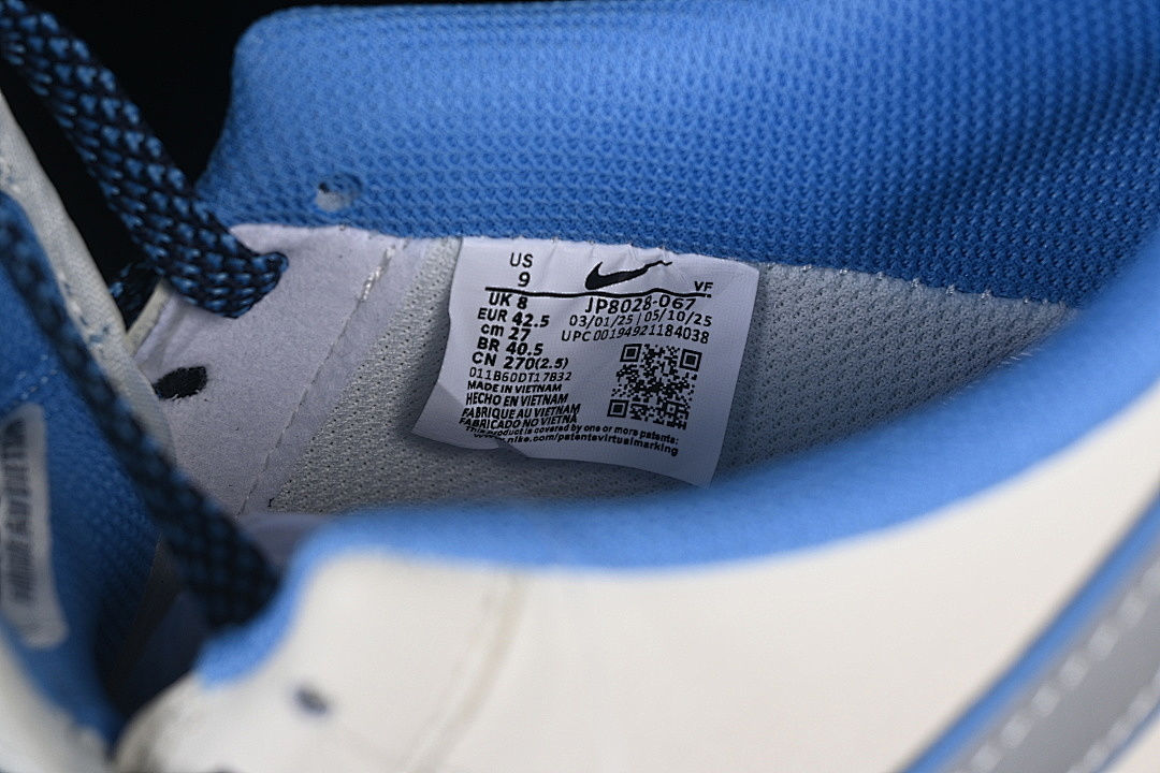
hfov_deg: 27.0
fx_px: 2416
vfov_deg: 18.2
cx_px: 580
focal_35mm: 75
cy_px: 386
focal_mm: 50
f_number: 7.1
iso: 160
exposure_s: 1/80
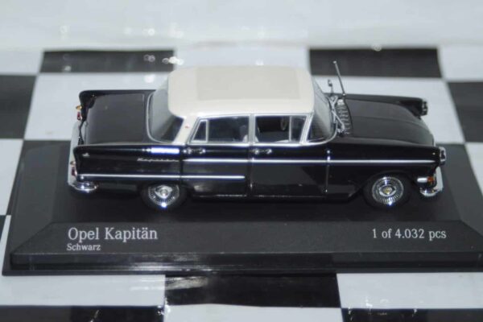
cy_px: 161
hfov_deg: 17.1
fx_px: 1610
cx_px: 242
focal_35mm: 120
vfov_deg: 11.4
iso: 250
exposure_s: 1/60
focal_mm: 80
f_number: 5.6
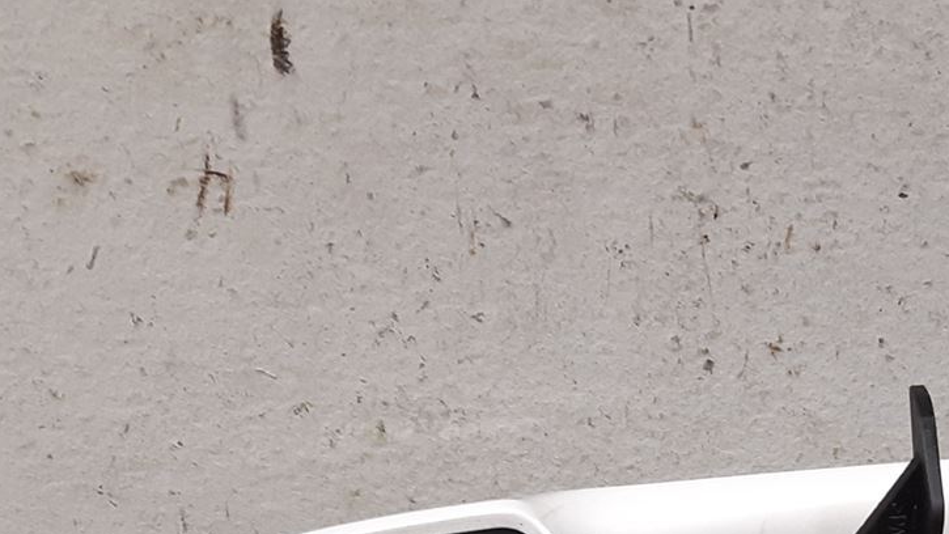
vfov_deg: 13.7
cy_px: 919
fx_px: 2013
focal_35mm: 80
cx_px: 805
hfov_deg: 25.9
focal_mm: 3.93
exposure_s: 1/50
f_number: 1.7
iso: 200
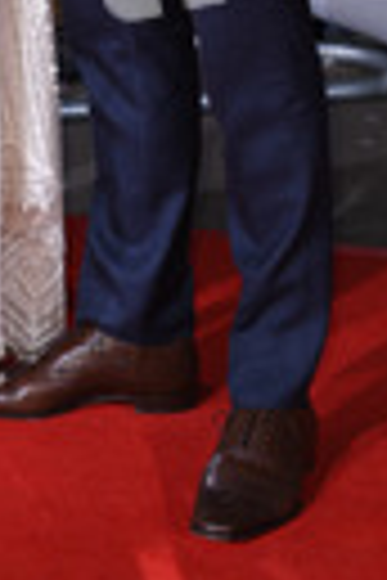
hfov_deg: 6.8
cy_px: -310
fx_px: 3241
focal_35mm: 201
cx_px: -92
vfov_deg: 9.9
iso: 400
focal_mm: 65
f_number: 5.6
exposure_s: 1/250
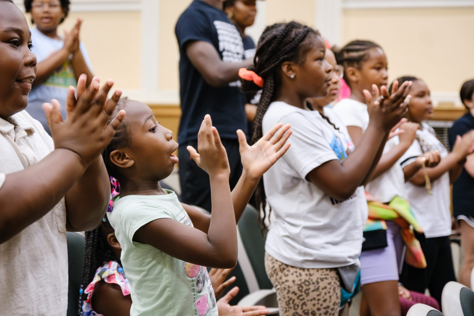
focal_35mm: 88
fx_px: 1159
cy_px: 158
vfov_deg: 15.5
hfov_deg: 23.1
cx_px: 237
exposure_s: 1/160
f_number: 4
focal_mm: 58.6
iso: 5000
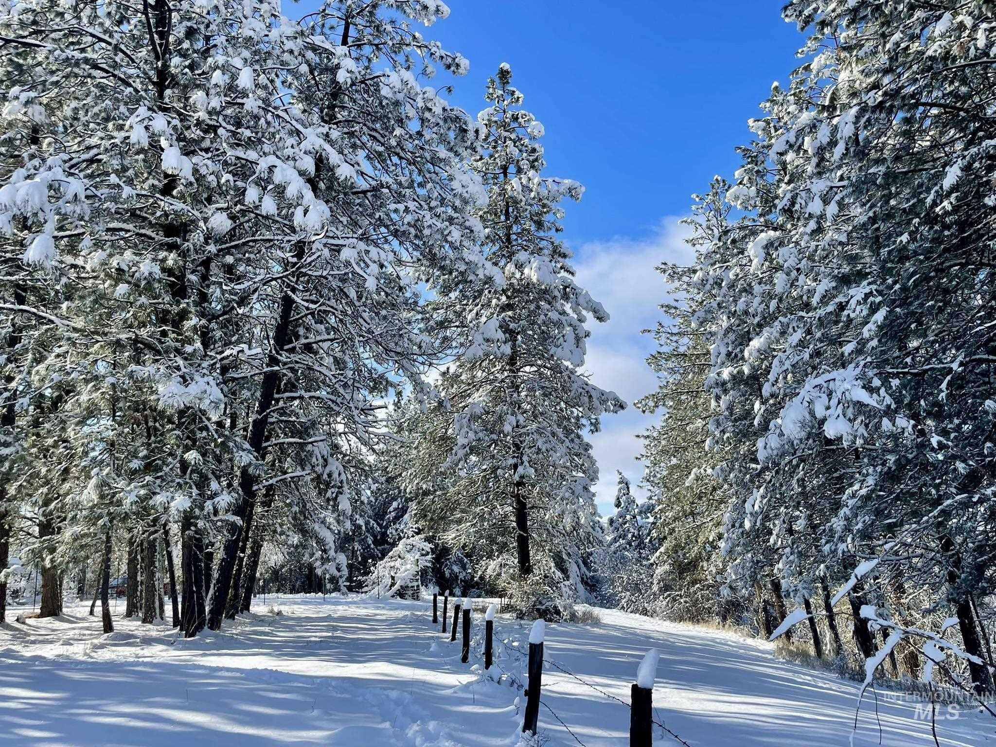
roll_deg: +3.2
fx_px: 748
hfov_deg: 67.3
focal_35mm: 26
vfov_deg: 53.1
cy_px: 374
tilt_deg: +13.3
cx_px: 498
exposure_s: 1/2681
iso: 32
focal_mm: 4.2
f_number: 1.6
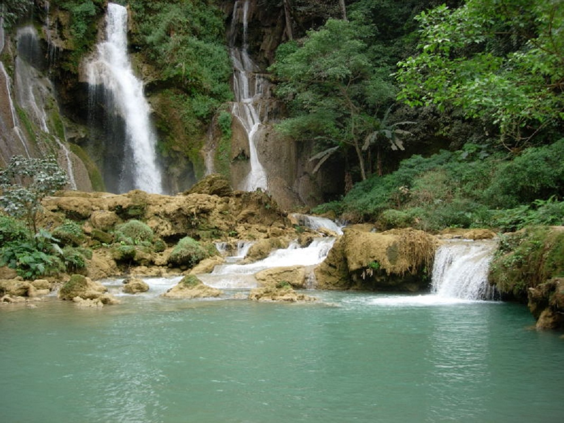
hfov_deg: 49.0
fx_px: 619
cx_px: 282
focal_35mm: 38
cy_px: 212
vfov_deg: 37.7
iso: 64
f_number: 2.8
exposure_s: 1/287
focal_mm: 7.8
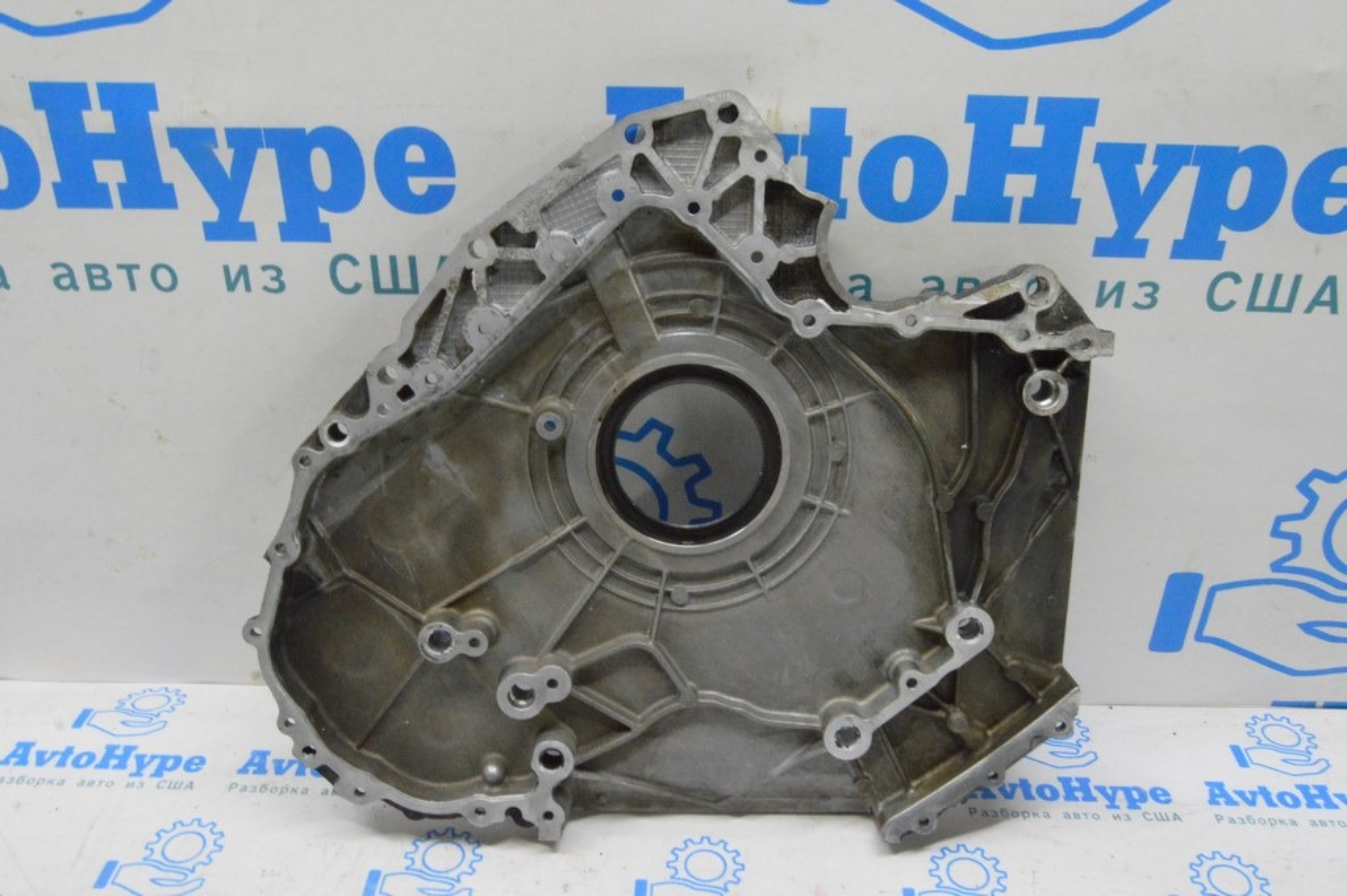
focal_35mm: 33
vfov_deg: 39.9
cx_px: 674
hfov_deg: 57.3
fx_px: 1234
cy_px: 448
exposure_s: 1/20
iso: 6400
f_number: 20
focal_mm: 22
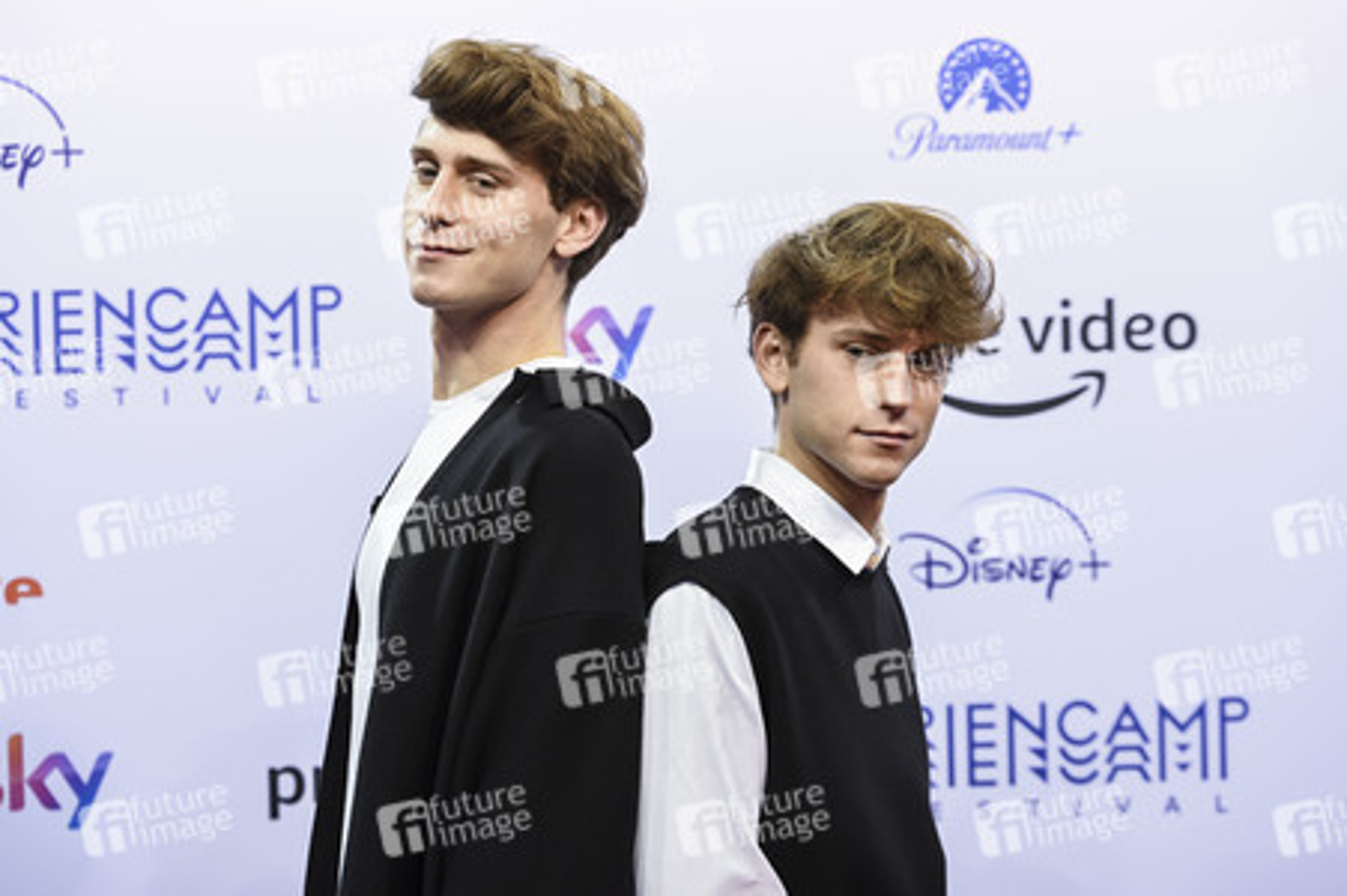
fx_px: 2804
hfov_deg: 27.0
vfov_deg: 18.2
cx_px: 674
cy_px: 448
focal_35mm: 75
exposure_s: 1/200
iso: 500
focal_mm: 75
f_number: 4
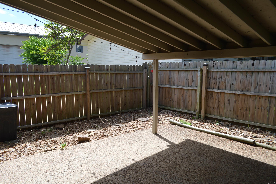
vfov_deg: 47.8
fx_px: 207
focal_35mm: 27
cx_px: 138
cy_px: 92
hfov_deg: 67.4
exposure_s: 1/200
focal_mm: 18
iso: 100
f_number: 7.1
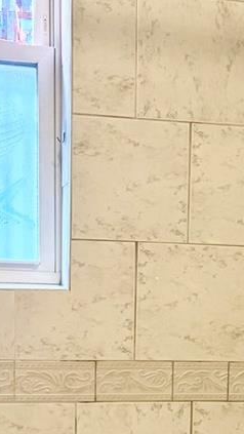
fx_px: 1092
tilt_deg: -4.4
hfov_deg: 12.7
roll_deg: -1.6
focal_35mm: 95
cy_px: 393
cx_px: 203
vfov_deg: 21.9
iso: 250
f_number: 1.78
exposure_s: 1/60
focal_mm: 6.76
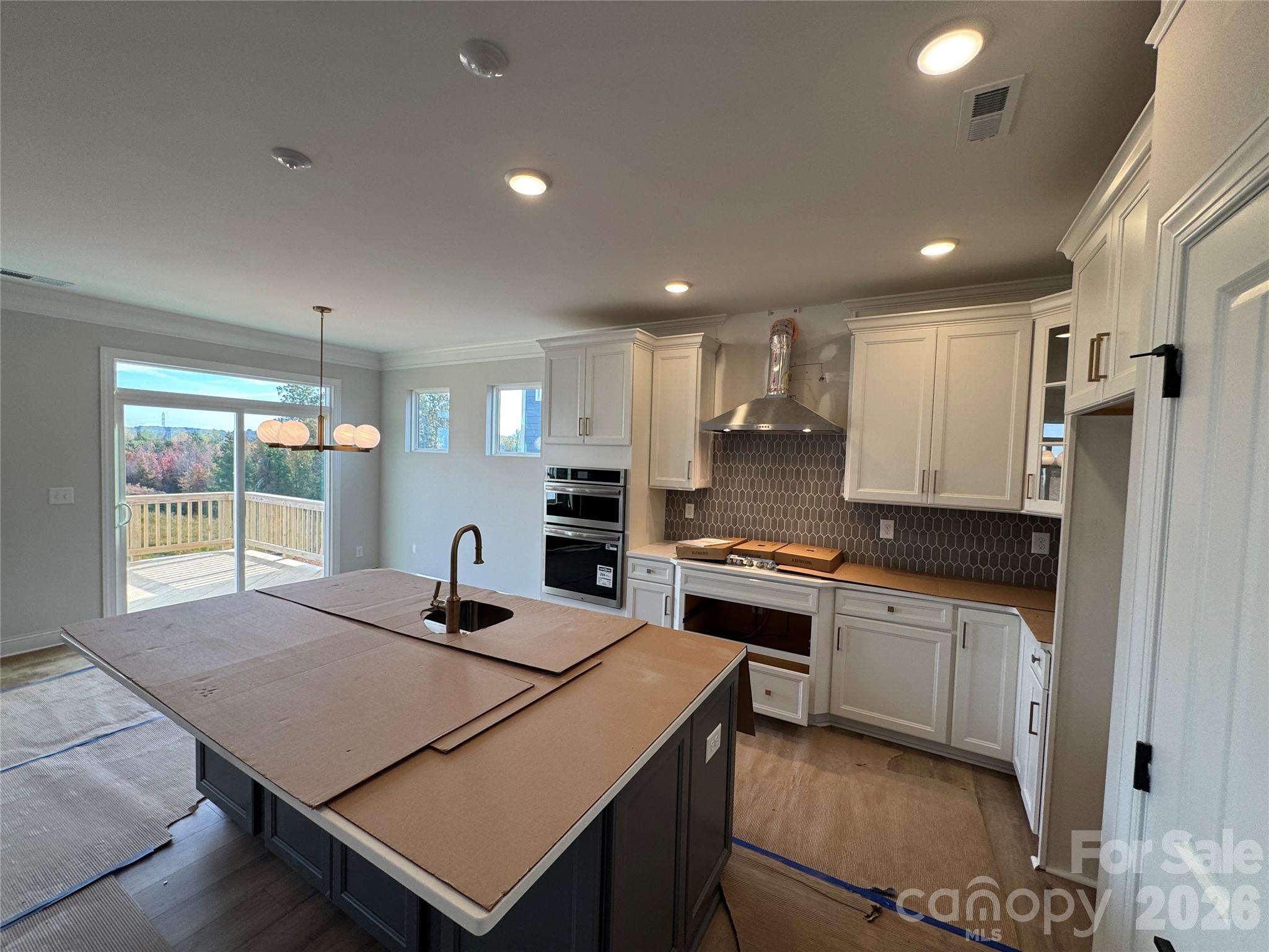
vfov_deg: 85.7
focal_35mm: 14
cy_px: 476
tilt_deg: -4.4
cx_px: 634
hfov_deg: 102.1
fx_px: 513
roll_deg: -0.4
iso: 64
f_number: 2.2
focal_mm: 2.22
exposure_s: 1/120
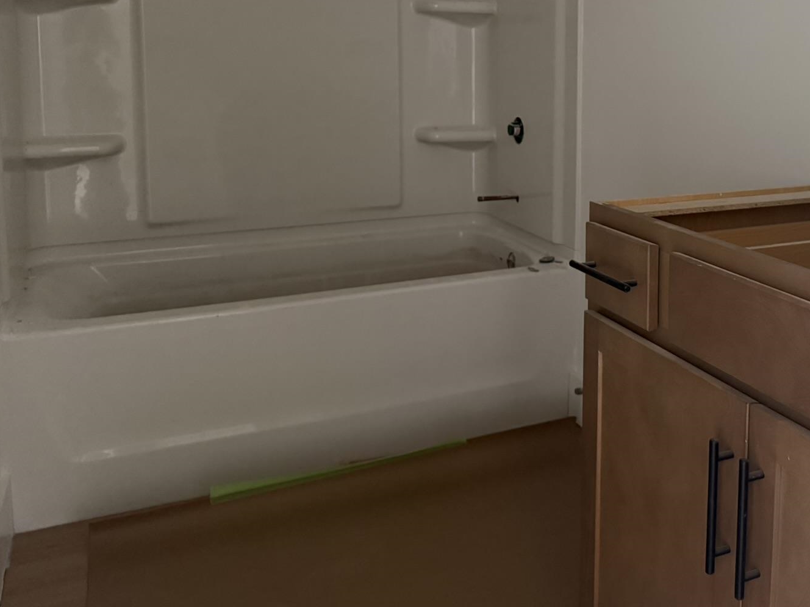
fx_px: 866
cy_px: 149
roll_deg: -0.9
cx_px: 589
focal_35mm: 37
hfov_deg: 48.5
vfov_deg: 37.7
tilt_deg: -6.2
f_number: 1.78
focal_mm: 6.76
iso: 800
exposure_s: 1/40
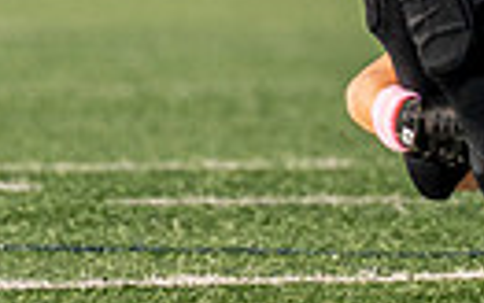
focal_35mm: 1586
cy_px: -258
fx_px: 20929
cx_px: 235
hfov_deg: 1.3
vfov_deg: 0.8
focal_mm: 200
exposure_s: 1/5000
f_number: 2.8
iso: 250
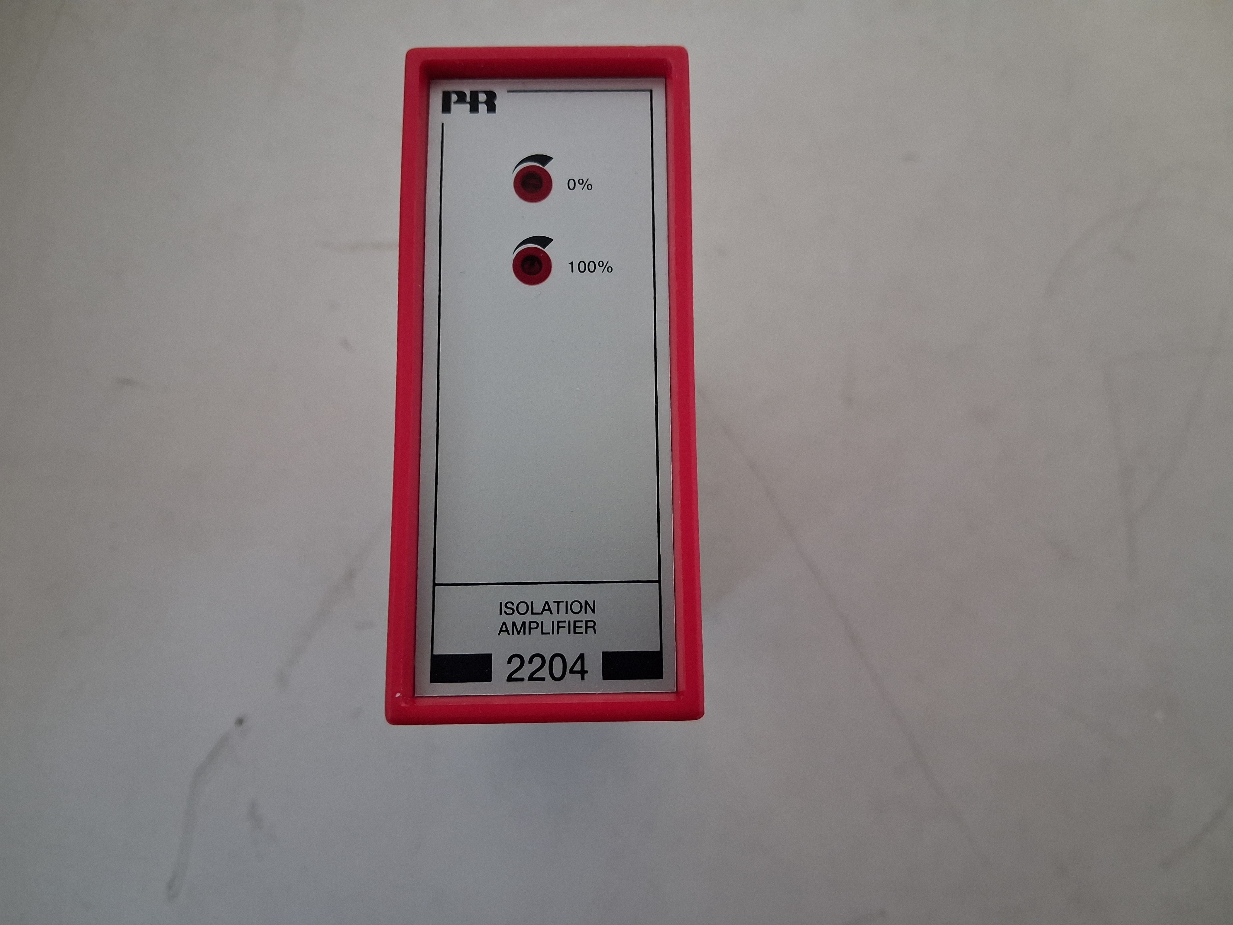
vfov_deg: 51.4
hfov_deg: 65.3
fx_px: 962
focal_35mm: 27
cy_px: 462
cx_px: 616
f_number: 1.8
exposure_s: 1/50
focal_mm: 4
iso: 640
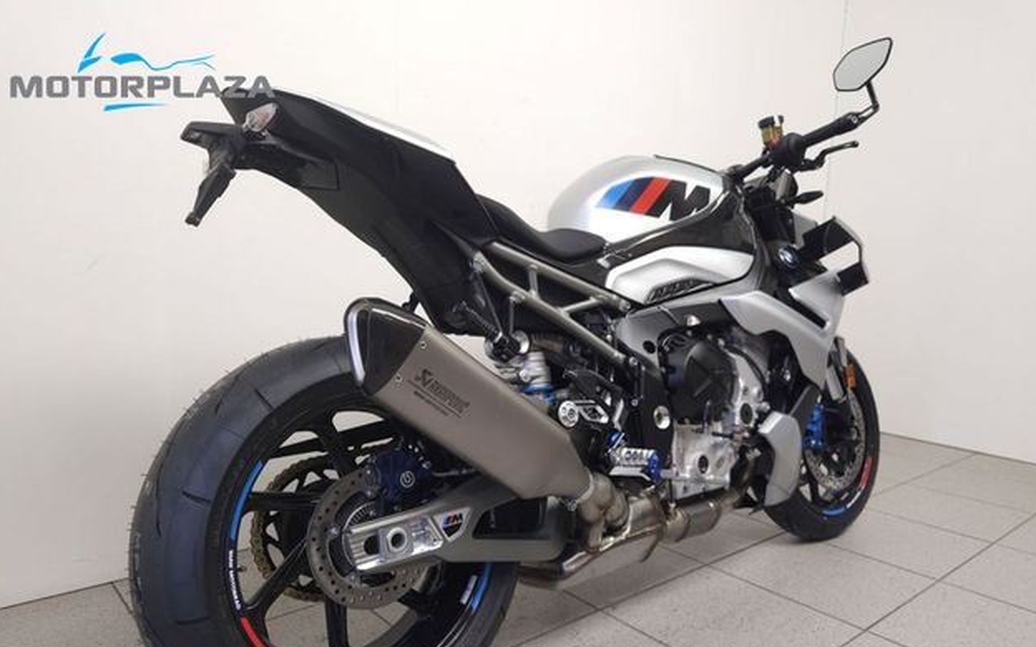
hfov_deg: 72.5
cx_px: 523
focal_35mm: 25
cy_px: 378
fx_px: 706
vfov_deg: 49.1
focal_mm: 5.4
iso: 100
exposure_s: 1/50
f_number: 1.8
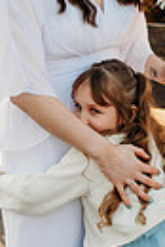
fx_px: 830
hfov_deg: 11.3
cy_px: 173
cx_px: 113
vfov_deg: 16.8
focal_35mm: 121
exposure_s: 1/400
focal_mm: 35
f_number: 4
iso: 100
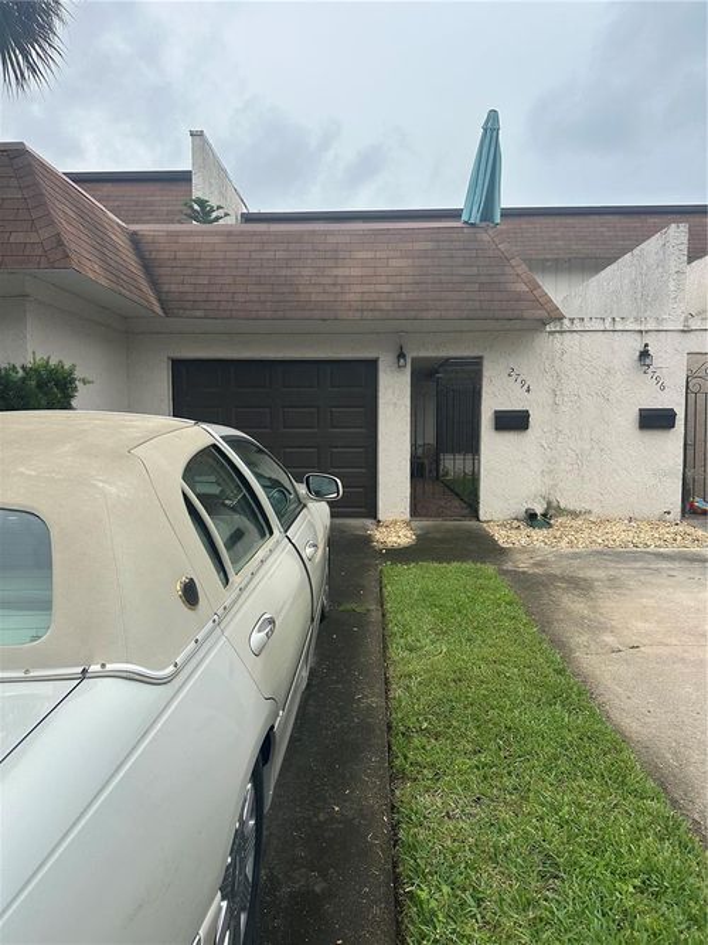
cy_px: 472
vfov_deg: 71.6
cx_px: 354
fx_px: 655
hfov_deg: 56.8
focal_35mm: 24
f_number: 1.78
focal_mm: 6.86
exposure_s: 1/3861
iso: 80
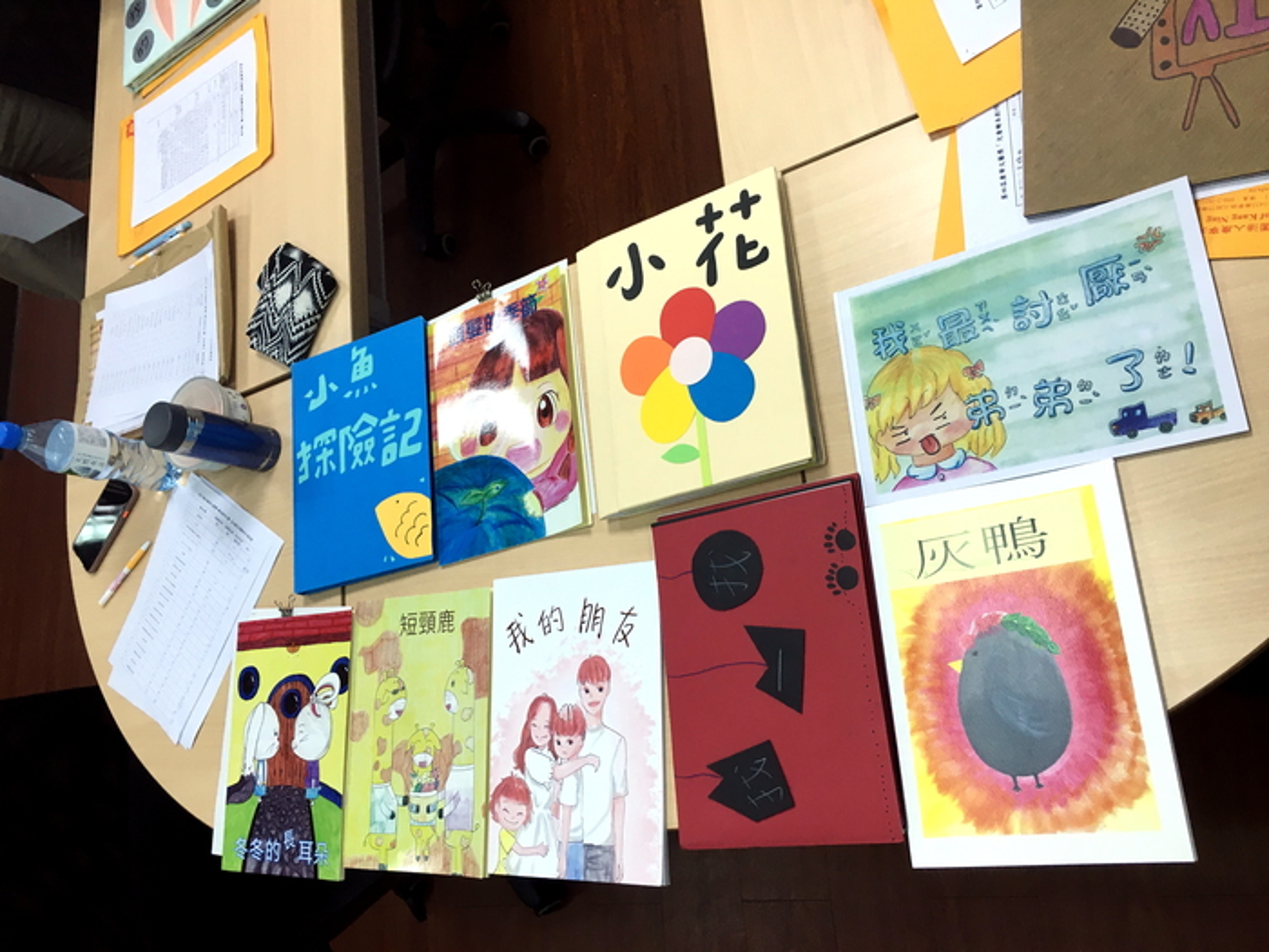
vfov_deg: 48.2
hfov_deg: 61.7
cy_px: 476
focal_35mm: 29
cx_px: 634
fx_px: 1063
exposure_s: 1/30
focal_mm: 4.15
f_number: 2.2
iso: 32
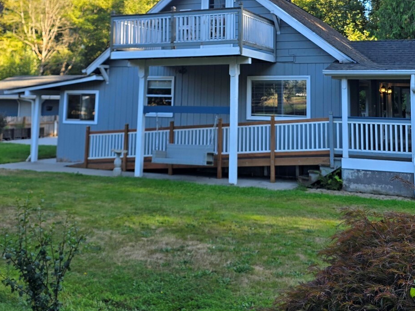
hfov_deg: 46.6
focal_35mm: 40
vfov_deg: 34.3
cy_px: 42
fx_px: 480
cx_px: 248
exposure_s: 1/196
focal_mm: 6.3
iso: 12
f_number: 1.7
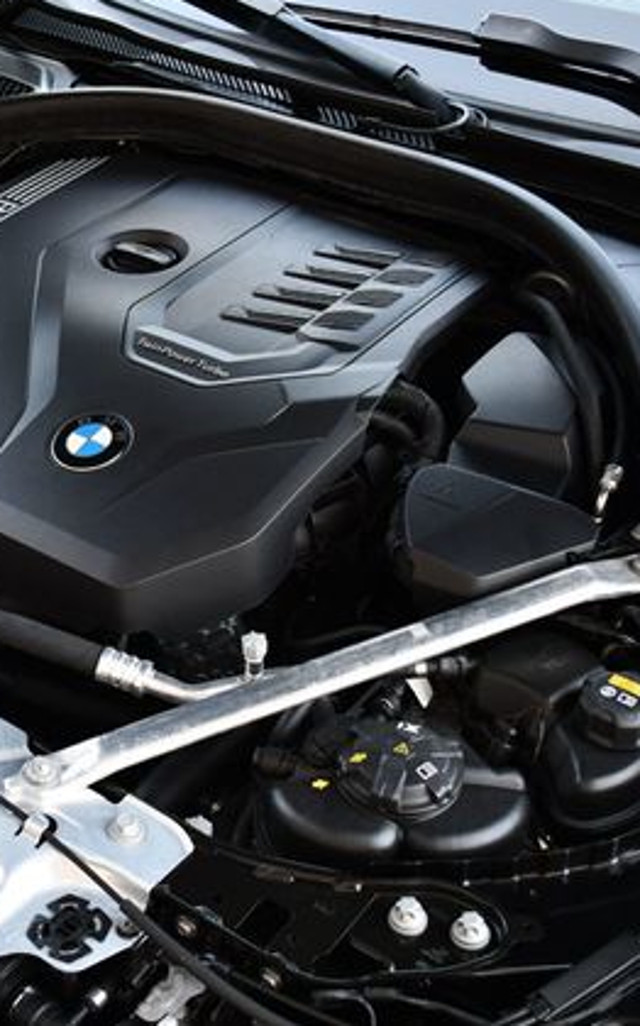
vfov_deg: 36.3
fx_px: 1565
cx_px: 100
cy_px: 508
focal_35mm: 56
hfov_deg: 22.7
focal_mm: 18
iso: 560
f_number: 3.5
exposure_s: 1/250
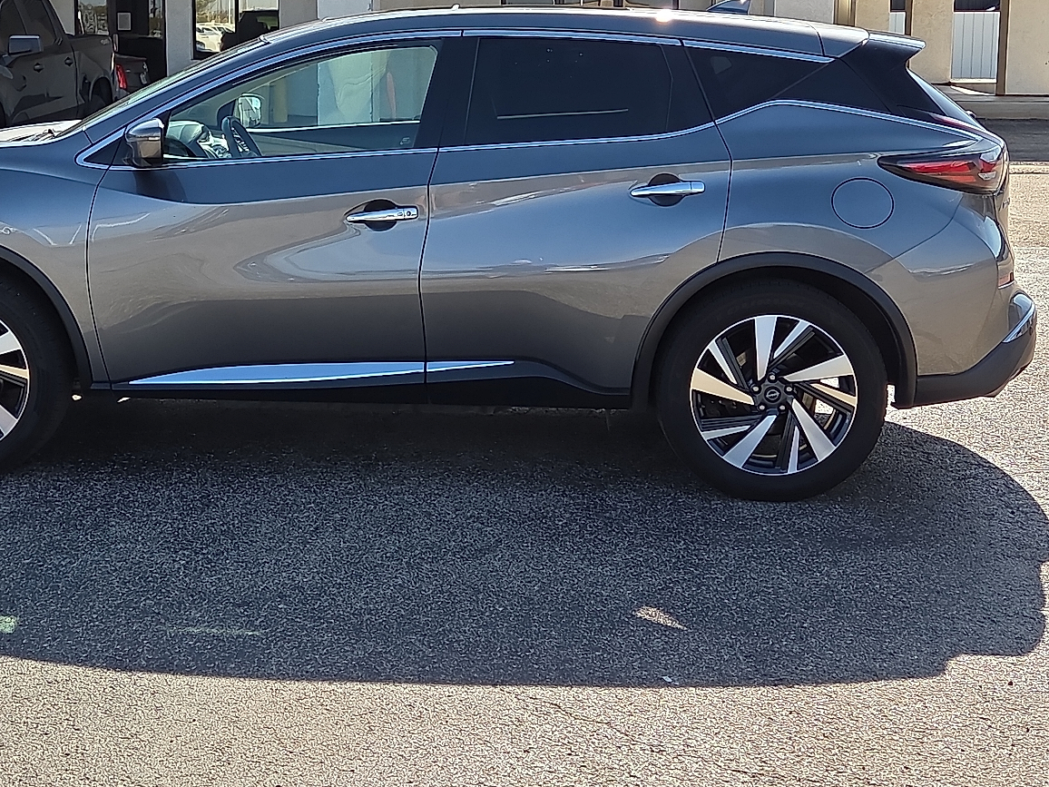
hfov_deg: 35.2
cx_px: 352
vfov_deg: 26.9
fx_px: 1636
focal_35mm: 54
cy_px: 253
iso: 25
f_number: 1.8
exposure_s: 1/667
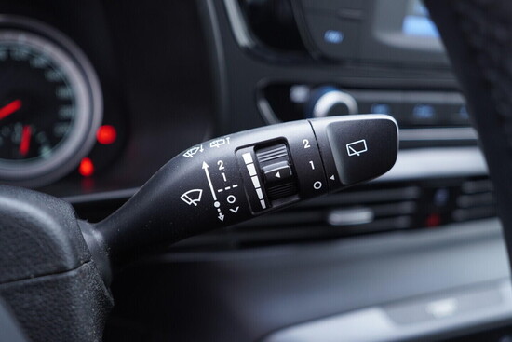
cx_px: 256
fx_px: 512
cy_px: 171
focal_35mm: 36
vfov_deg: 36.9
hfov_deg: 53.1
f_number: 2.8
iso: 400
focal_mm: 24
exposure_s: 1/40
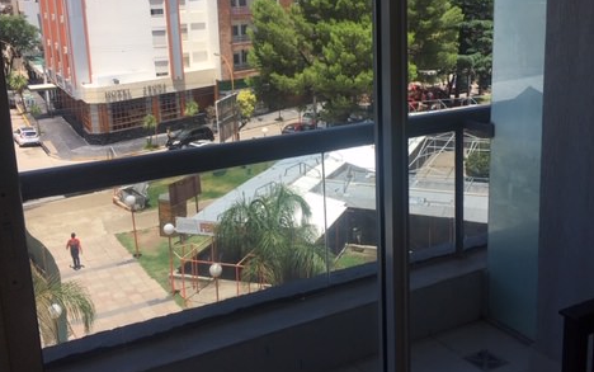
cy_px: 136
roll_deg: +2.1
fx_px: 680
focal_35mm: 42
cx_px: 315
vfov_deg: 30.4
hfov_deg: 47.1
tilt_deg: -11.5
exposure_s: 1/725
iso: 25
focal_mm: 4.15
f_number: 2.2
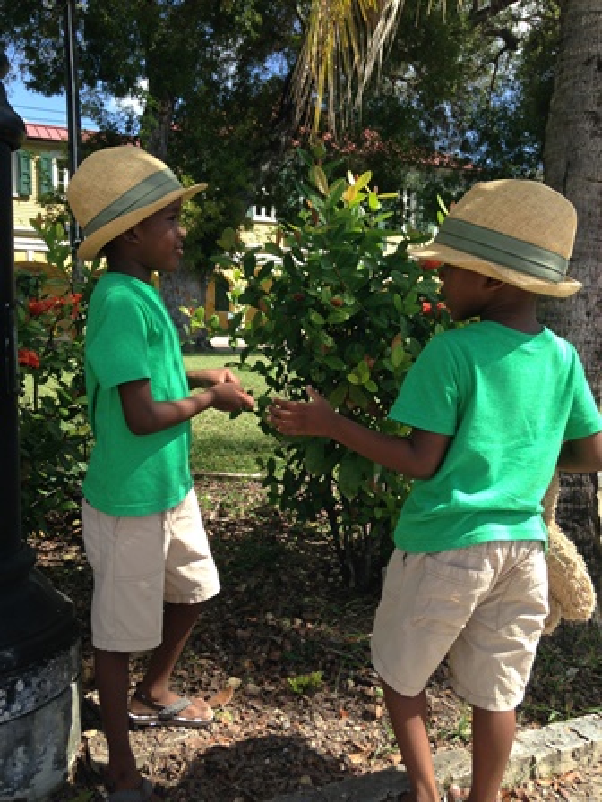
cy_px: 401
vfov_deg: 55.4
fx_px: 765
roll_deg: -1.0
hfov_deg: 42.9
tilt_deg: -6.5
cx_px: 301
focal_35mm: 33
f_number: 2.4
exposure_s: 1/695
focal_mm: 4.12
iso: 50
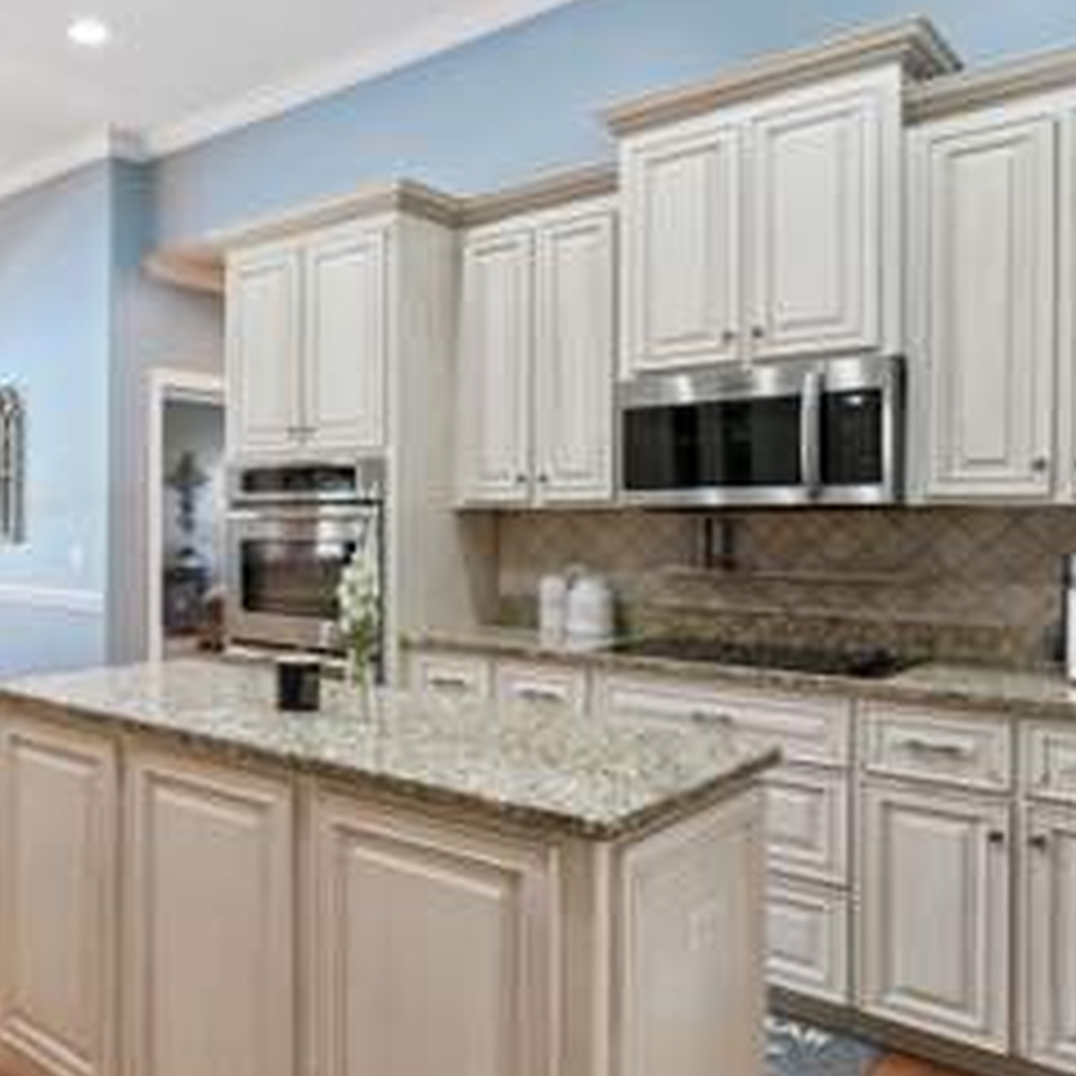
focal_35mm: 29
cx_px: 212
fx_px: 1020
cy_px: 554
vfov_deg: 55.6
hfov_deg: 52.0
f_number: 8
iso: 250
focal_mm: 17
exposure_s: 1/6
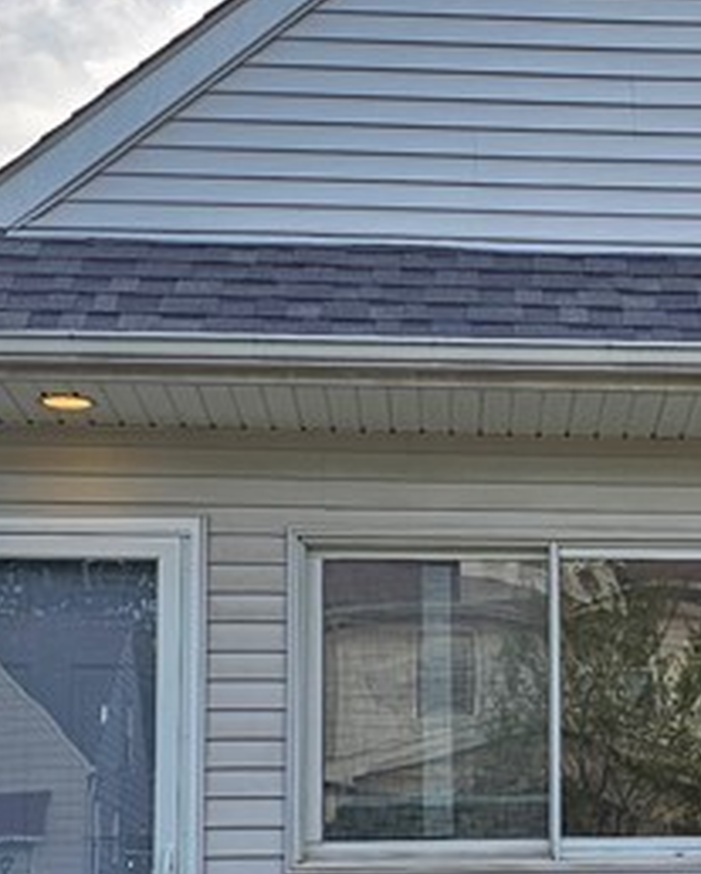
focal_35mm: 89
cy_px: 711
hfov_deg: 16.8
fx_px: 2304
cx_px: 759
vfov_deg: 21.2
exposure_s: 1/472
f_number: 1.7
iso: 16
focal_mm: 6.3
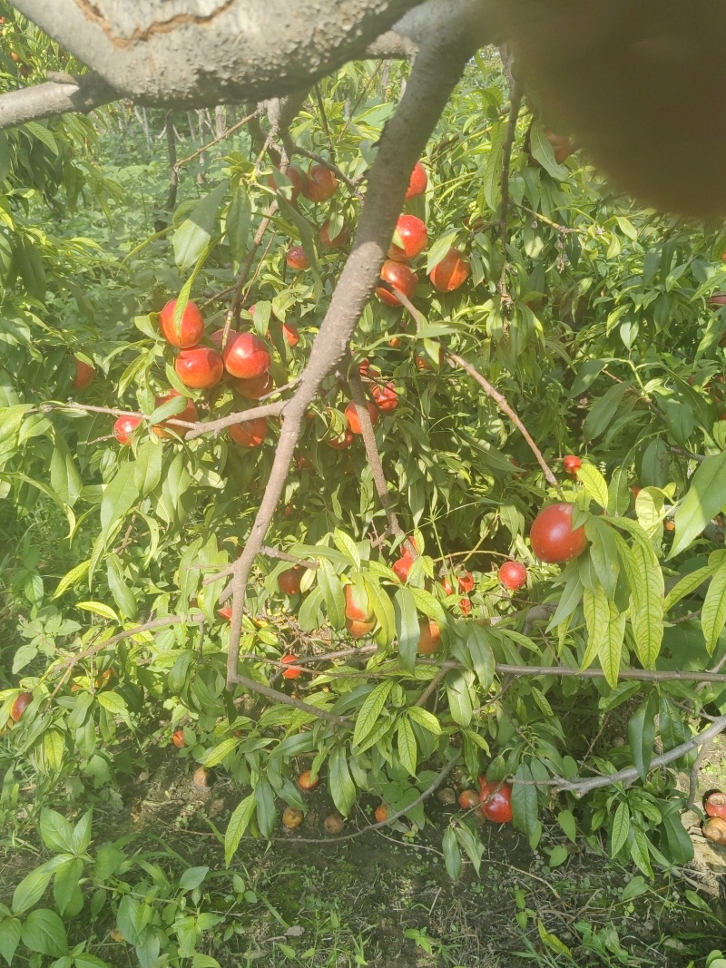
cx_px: 363
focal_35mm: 27
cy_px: 484
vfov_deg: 65.3
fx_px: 755
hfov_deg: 51.3
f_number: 1.9
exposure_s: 1/765
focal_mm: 5.52
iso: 50
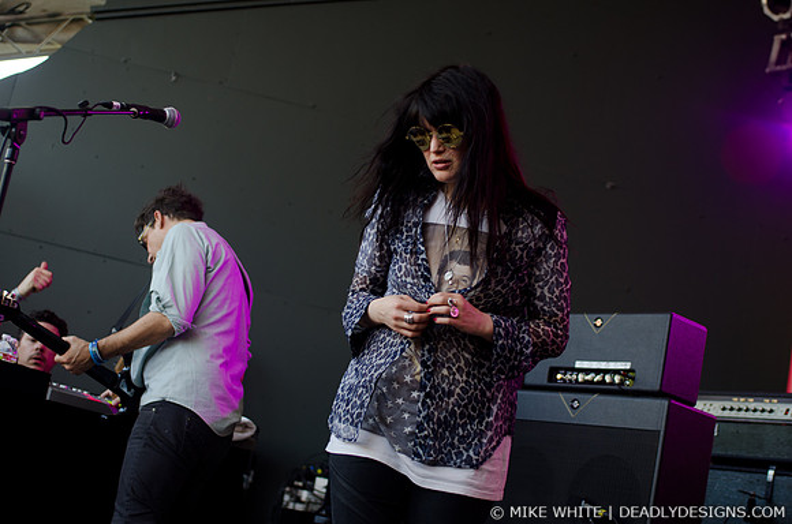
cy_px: 262
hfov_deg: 33.5
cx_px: 396
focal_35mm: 60
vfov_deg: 22.5
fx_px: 1317
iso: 125
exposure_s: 1/160
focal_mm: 40
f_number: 3.2
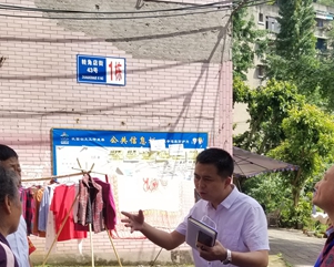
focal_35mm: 54
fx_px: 534
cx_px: 171
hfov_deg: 34.7
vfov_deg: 26.9
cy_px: 255
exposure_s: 1/714
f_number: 1.7
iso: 50
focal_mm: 4.25
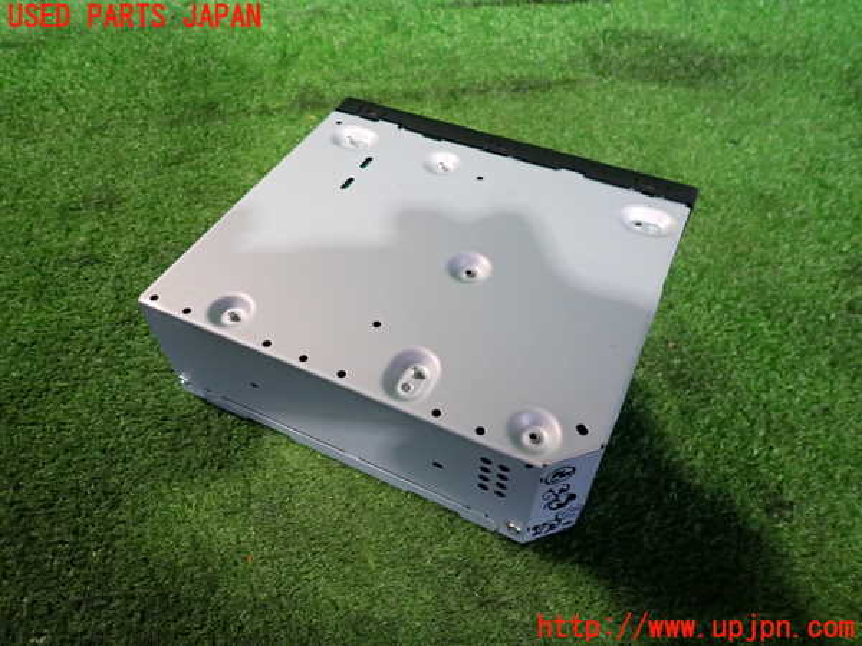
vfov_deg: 54.9
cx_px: 431
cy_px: 323
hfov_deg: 69.4
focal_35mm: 25
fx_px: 623
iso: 320
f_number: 2
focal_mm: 4.5
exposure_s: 1/30
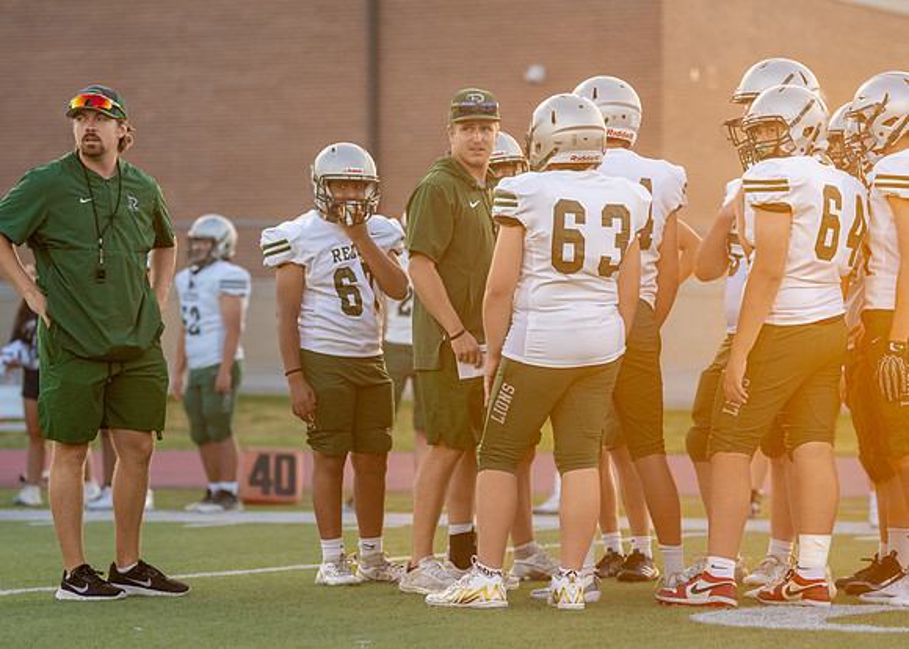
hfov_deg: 12.3
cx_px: 446
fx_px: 4220
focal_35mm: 164
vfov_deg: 8.8
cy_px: 278
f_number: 3.2
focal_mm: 120
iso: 1600
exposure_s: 1/2000
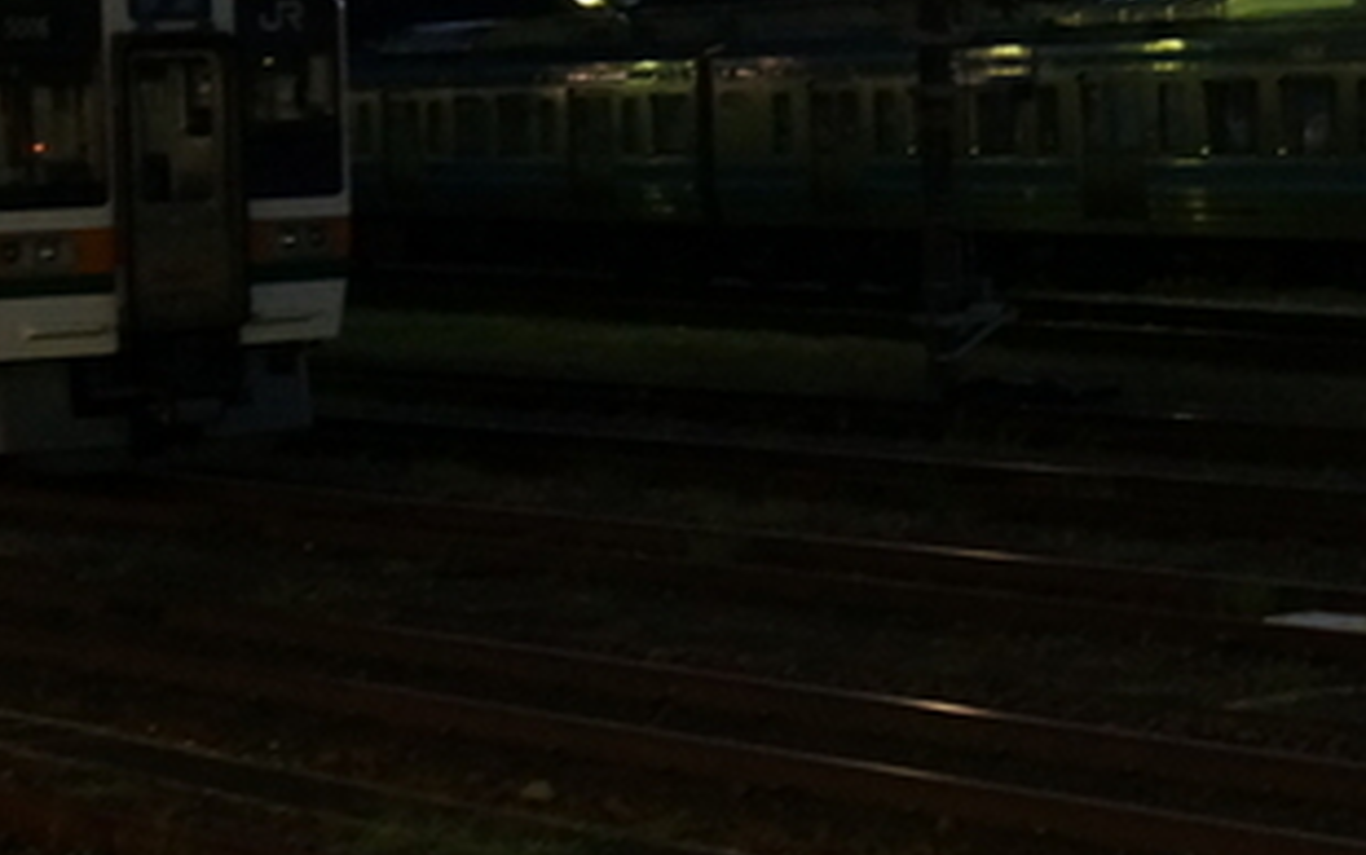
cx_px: 1225
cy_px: 93
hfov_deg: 18.5
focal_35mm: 111
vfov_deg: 11.7
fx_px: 4134
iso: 1600
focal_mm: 22
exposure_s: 1/80
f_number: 4
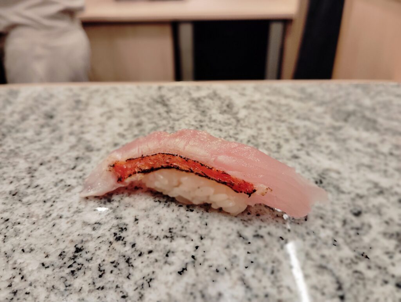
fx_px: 325
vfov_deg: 49.9
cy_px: 151
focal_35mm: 28
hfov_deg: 63.4
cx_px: 200
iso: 180
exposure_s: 1/33.3
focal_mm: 4.22
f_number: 1.8
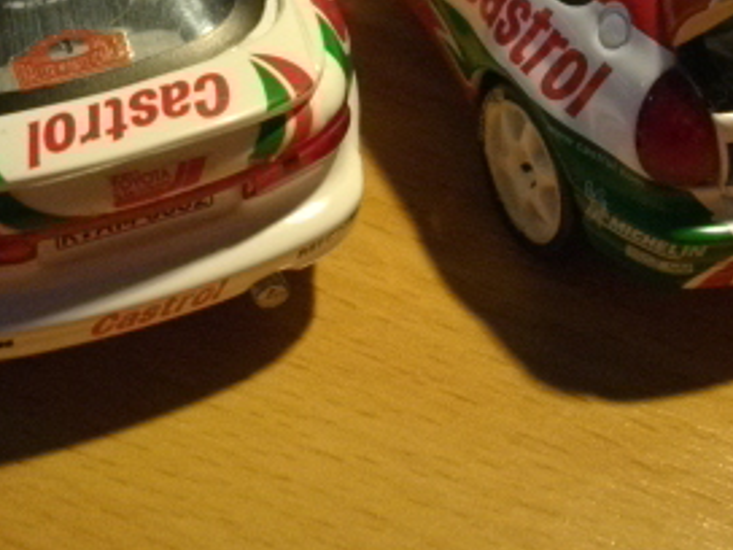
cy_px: 19
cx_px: 337
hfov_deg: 22.5
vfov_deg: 16.7
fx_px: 1842
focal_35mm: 87
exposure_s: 1/50
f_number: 2.8
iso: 316
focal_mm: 6.2
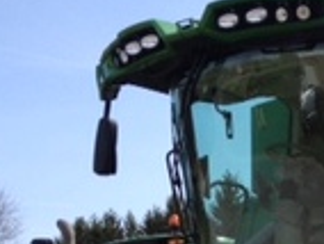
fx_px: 1256
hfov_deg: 14.0
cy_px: 360
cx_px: 443
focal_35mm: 134
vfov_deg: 10.7
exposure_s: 1/1126
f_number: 2.4
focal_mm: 4.28
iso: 50
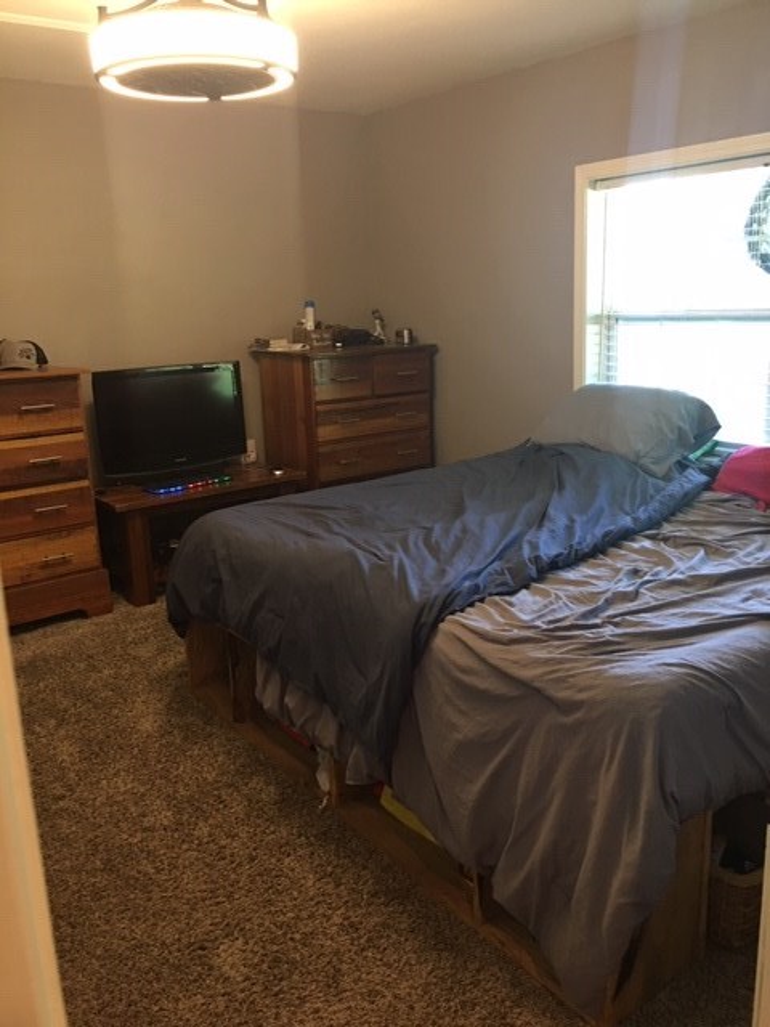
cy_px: 514
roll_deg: +1.3
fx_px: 860
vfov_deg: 61.7
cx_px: 385
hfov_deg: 48.2
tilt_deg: -13.9
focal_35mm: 29
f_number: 2.2
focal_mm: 4.15
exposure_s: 1/8
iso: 100
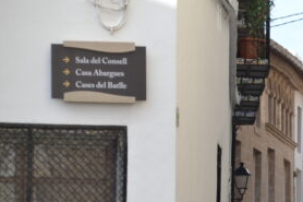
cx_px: 342
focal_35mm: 359
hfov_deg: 5.7
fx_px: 3021
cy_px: 208
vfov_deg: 3.8
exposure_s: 1/160
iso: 100
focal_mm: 105
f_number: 6.3
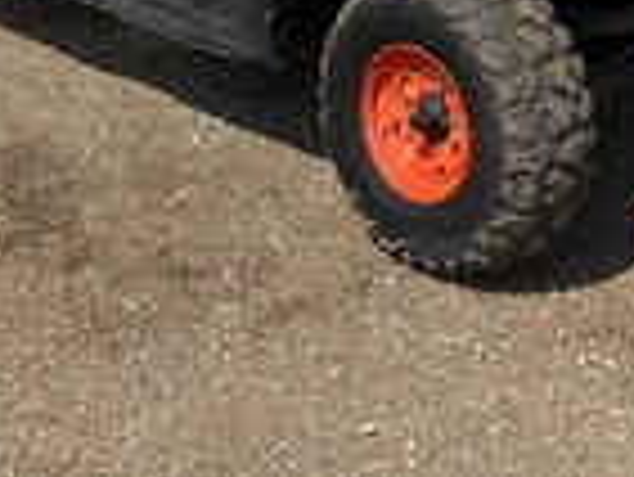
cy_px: -184
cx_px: 373
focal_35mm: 82
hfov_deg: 23.8
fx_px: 1503
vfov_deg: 16.7
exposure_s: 1/1912
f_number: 1.8
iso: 25
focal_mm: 3
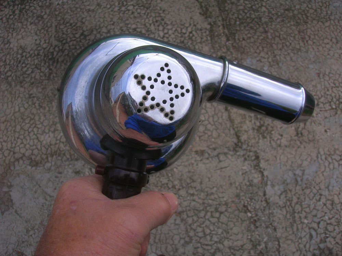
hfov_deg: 54.0
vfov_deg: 41.8
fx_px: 336
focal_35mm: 34
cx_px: 171
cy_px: 128
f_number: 4.9
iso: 50
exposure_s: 1/120
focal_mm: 5.7
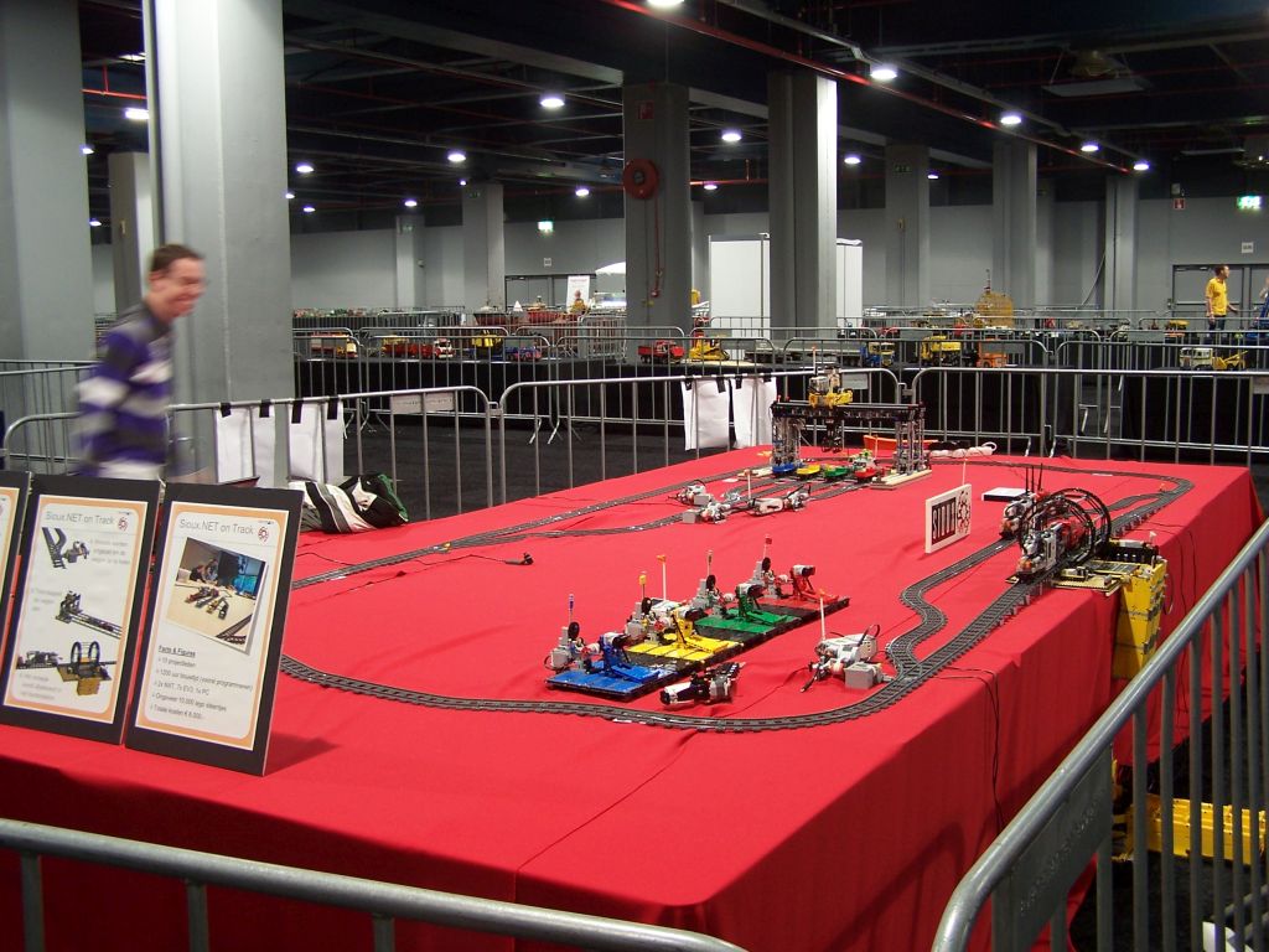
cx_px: 634
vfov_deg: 37.7
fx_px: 1393
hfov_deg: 49.0
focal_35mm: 38
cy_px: 476
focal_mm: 6.3
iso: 80
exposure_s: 1/6
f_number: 2.8
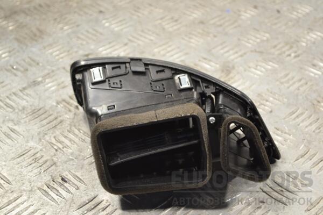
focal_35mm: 72
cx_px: 162
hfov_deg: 28.1
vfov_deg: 18.9
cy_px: 108
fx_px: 646
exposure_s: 1/30
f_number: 5.6
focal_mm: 48
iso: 400
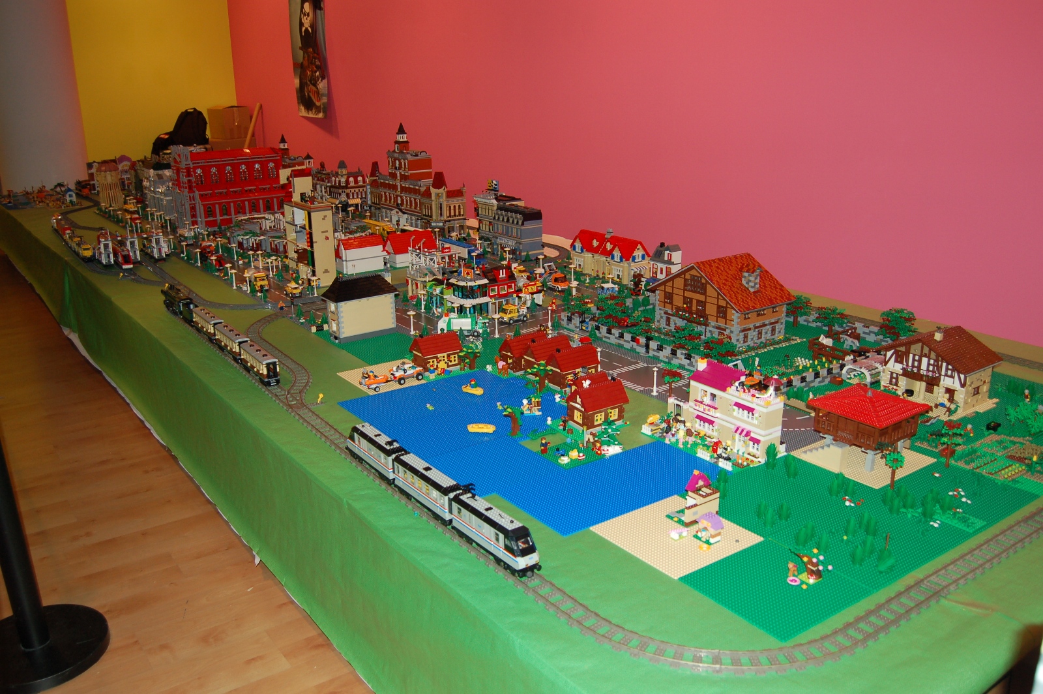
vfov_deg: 43.5
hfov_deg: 62.0
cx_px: 522
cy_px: 347
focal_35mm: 30
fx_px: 868
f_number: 3.8
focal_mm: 20
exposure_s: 1/60
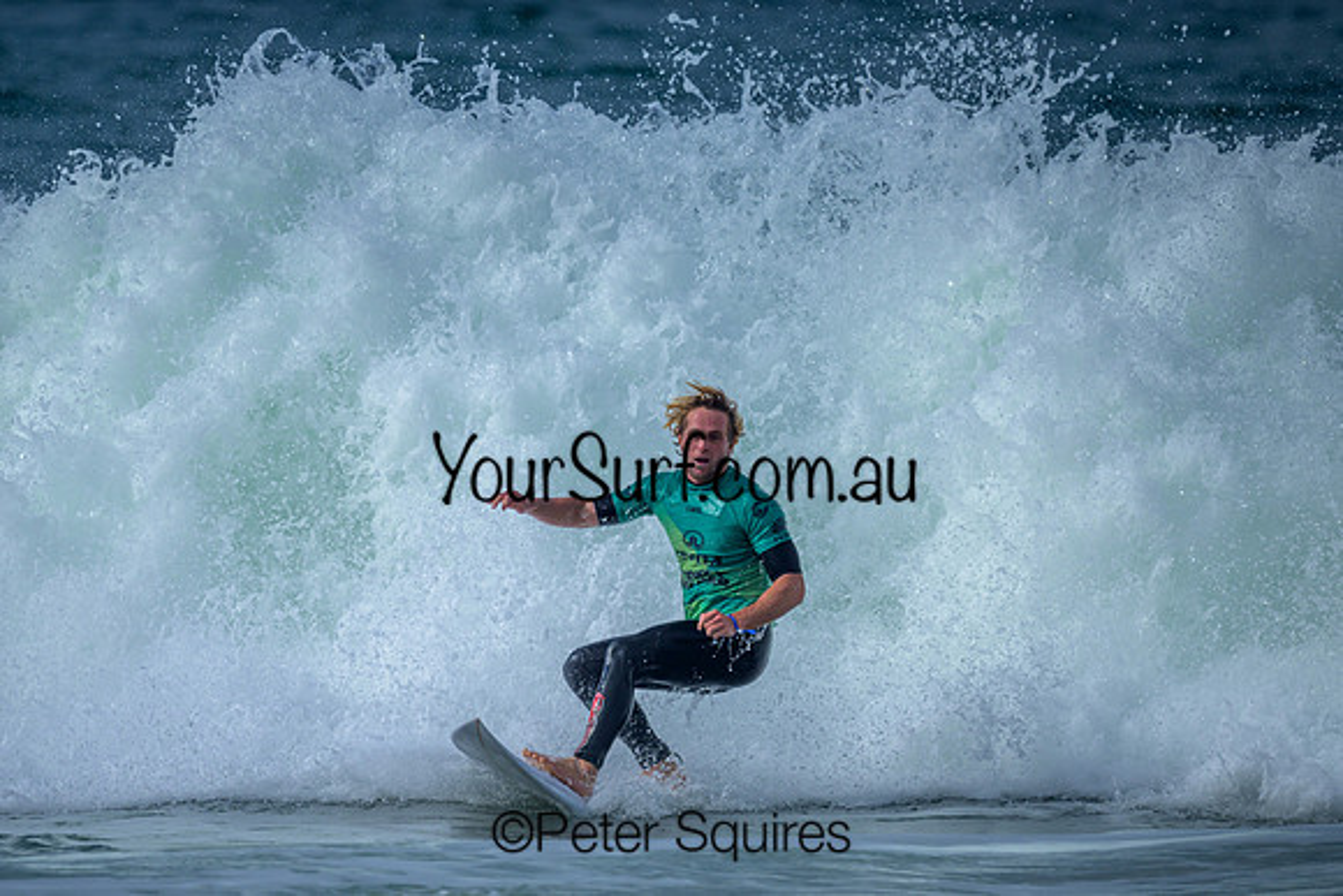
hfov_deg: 1.9
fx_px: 41060
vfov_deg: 1.3
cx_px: 582
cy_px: 556
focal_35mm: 1100
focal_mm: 800
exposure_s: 1/2000
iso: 100
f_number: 6.3
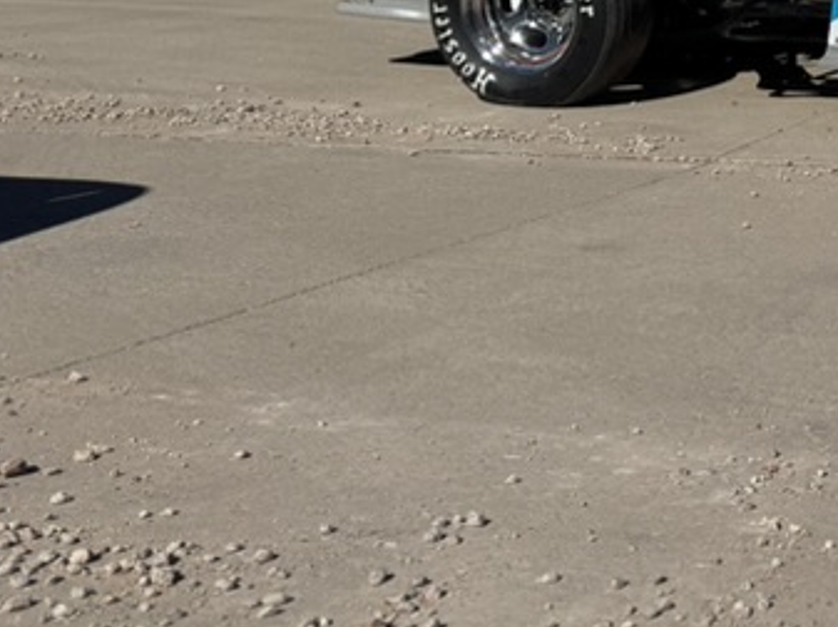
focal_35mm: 73
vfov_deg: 19.0
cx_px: 1204
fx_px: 1765
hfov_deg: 22.6
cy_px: -122
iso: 64
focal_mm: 6.76
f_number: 1.78
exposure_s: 1/15152
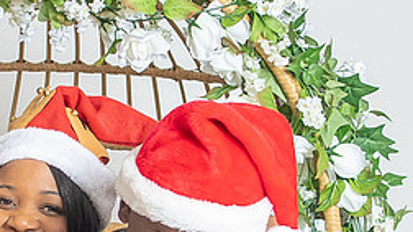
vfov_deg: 6.2
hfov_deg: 11.0
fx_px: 2147
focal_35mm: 196
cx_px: 88
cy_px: 147
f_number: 3.2
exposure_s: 1/250
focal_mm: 35
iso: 100
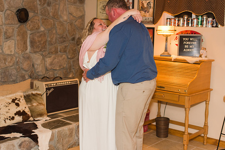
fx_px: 328
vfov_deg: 25.8
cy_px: 75
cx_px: 112
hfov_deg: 37.8
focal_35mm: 52
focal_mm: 35
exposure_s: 1/200
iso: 400
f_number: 1.8
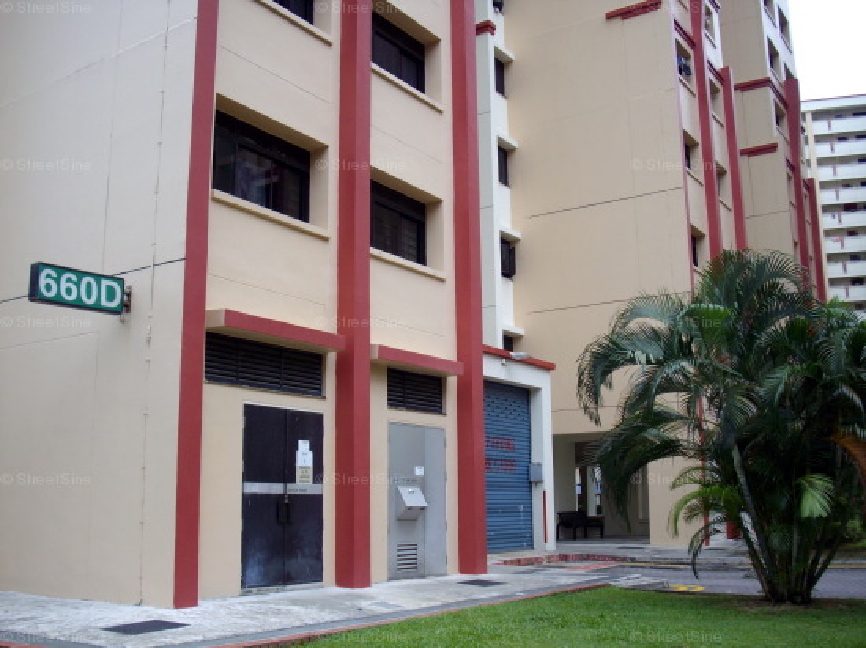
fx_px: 925
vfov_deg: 38.6
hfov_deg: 50.2
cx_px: 433
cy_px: 324
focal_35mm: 37
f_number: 2.8
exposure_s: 1/250
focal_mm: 6.2
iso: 80
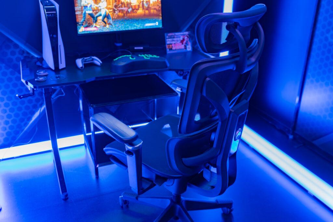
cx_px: 166
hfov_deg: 54.4
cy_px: 111
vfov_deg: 37.9
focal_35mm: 35
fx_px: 324
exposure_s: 1/20
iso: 800
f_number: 4
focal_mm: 35
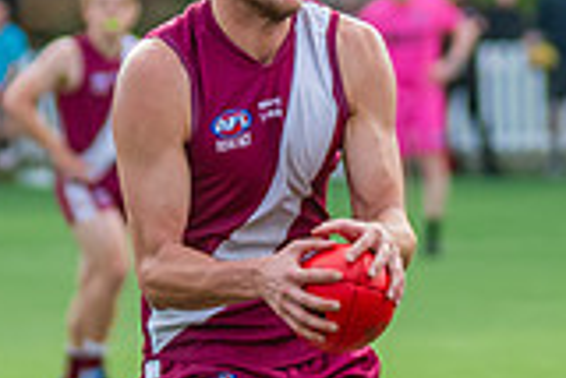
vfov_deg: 1.5
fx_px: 14288
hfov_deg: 2.3
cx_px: 225
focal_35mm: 908
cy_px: 50
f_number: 4
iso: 800
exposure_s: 1/1250
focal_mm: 170
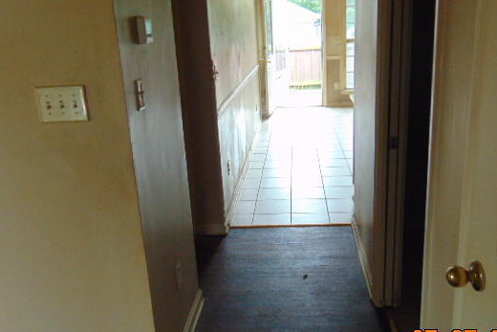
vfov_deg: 41.1
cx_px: 272
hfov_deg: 58.6
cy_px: 156
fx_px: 442
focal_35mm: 32
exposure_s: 1/30
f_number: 3
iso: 250
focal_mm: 4.5
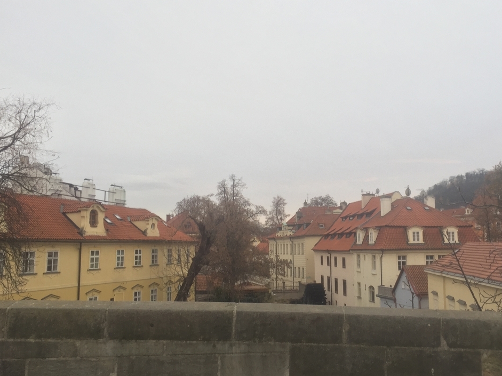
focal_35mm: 37
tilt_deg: +4.9
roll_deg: +0.9
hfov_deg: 49.7
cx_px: 310
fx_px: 536
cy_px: 172
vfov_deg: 38.6
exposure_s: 1/60
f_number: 2.2
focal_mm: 4.15
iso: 32
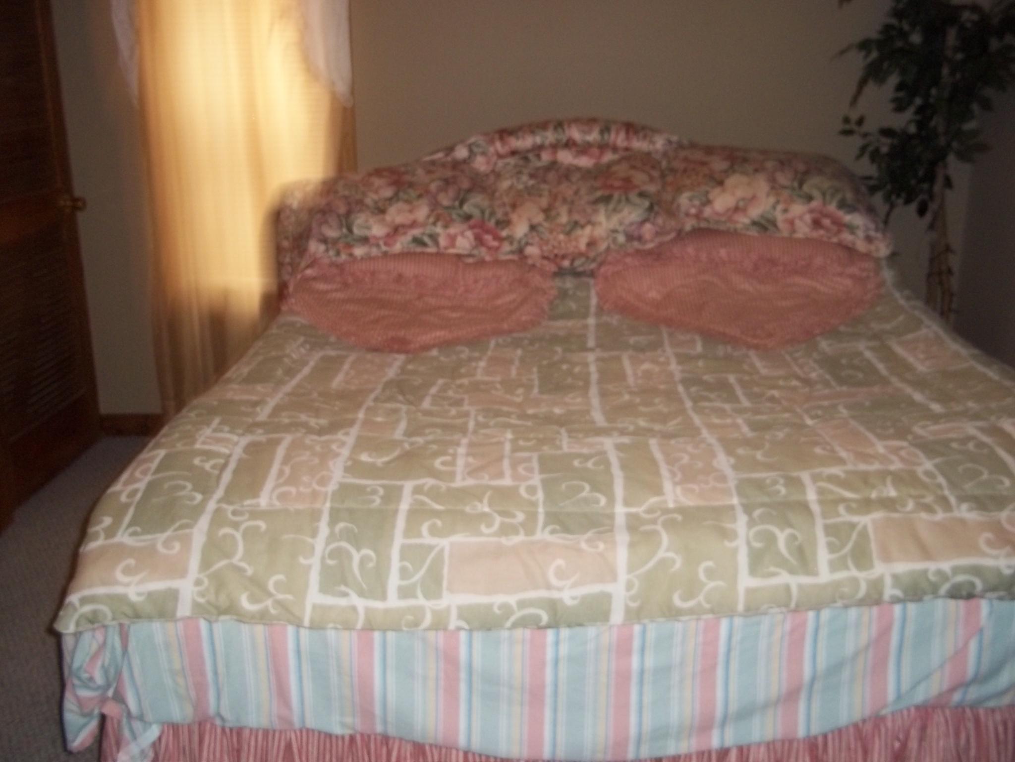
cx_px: 508
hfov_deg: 51.4
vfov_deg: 39.7
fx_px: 1056
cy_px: 381
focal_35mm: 36
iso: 160
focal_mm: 6.5
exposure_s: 1/30
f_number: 3.1
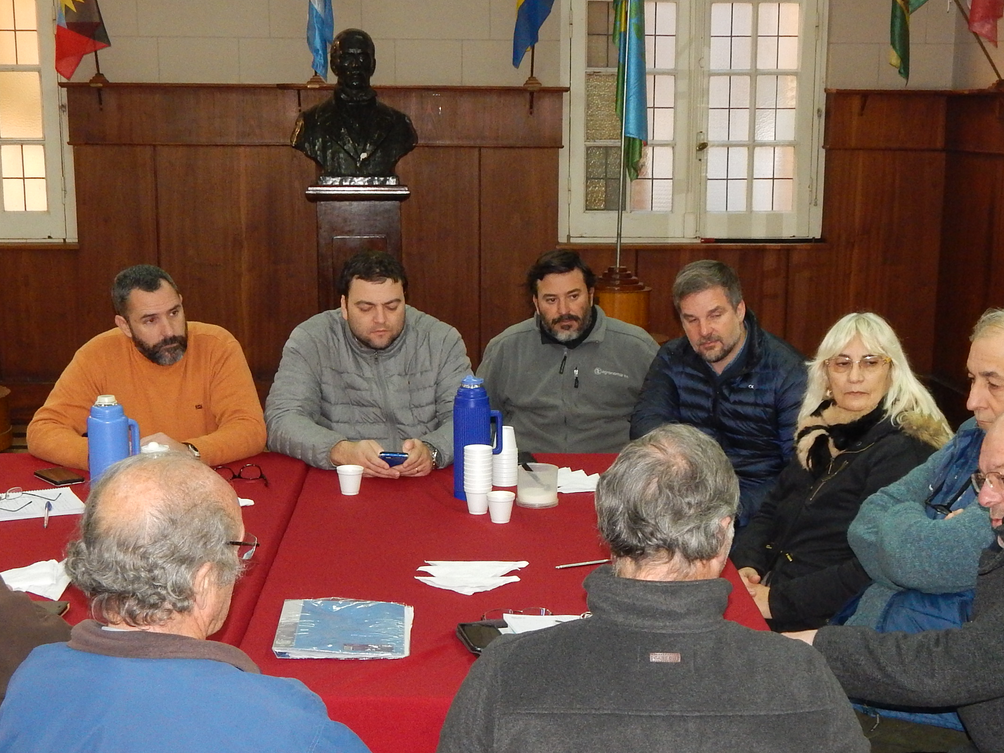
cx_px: 527
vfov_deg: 25.1
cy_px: 497
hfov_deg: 33.2
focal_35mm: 58
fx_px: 1682
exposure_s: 1/30
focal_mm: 6.8
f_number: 3.4
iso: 560
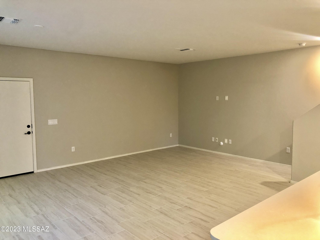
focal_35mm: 28
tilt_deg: -7.9
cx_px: 160
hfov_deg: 63.4
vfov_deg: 49.7
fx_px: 259
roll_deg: +0.6
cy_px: 120
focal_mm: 3.99
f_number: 1.8
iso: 64
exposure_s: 1/15
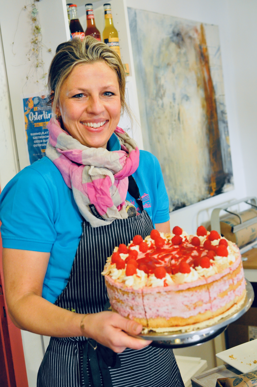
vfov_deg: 37.9
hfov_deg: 25.7
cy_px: 194
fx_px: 564
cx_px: 128
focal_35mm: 52
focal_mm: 35
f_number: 3.5
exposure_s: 1/60
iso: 1600
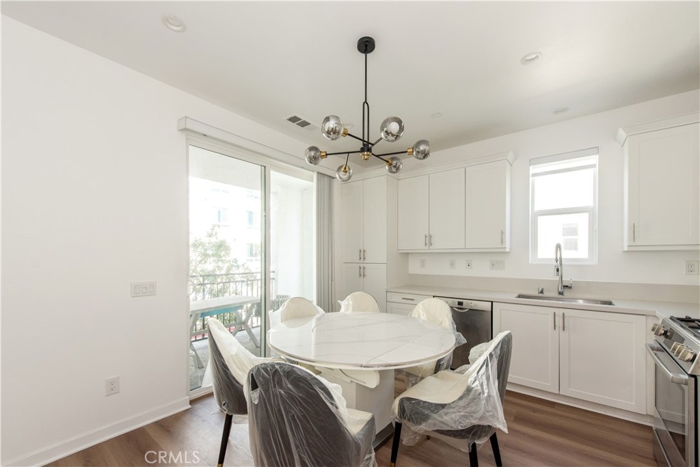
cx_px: 350
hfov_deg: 104.2
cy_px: 234
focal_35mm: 14
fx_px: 272
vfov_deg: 81.2
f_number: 5.6
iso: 560
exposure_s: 1/125
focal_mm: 14
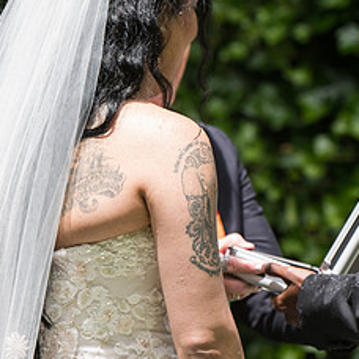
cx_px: 167
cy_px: 257
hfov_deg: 4.2
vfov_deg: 4.2
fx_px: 4940
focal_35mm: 421
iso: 100
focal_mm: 195
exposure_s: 1/400
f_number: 4
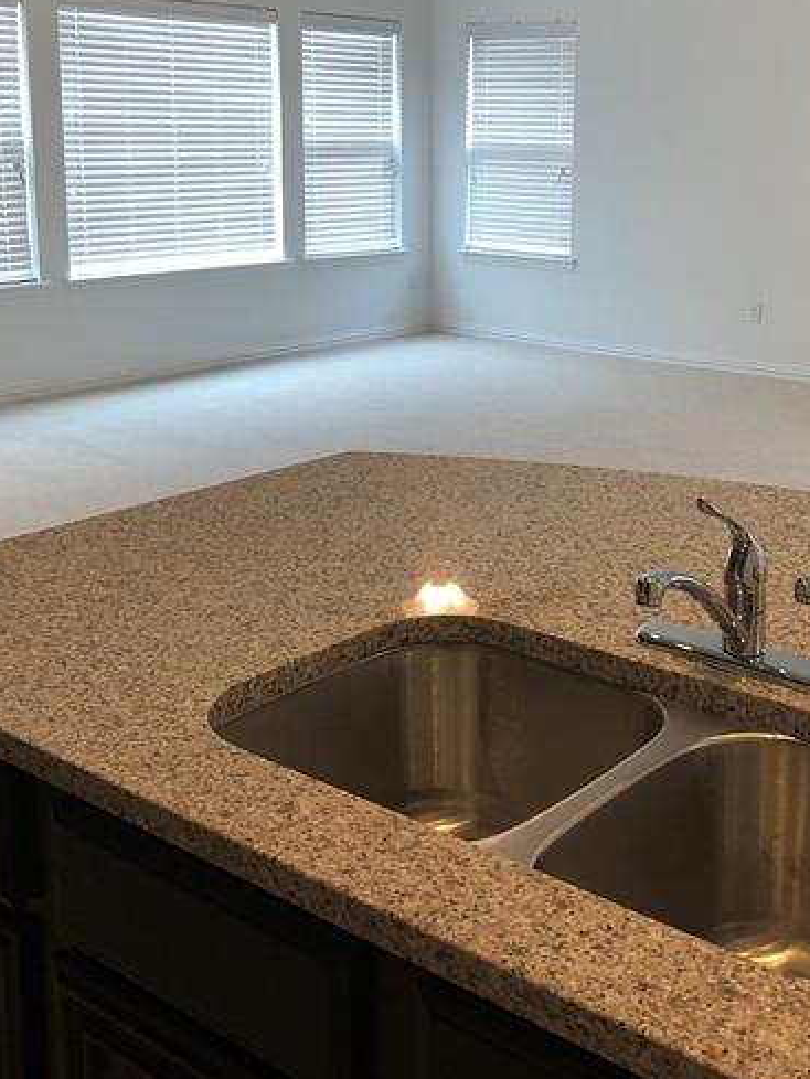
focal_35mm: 44
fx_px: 1372
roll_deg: -2.0
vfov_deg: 42.6
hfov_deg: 32.7
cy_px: 395
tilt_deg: -8.2
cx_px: 510
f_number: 1.8
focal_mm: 3.99
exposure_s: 1/20
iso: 40
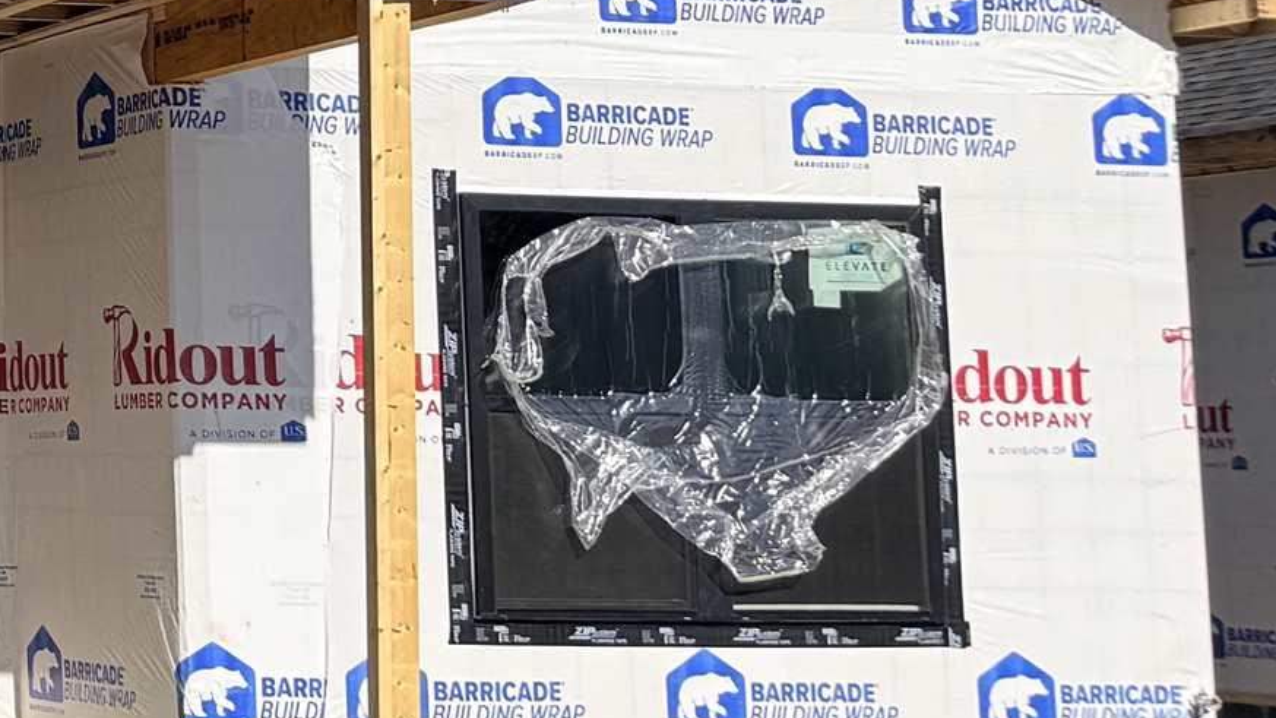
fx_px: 3113
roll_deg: -0.3
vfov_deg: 13.0
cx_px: -801
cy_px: 25
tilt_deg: +8.4
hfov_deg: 19.3
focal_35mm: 92
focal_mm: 6.76
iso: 80
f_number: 1.78
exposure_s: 1/4975
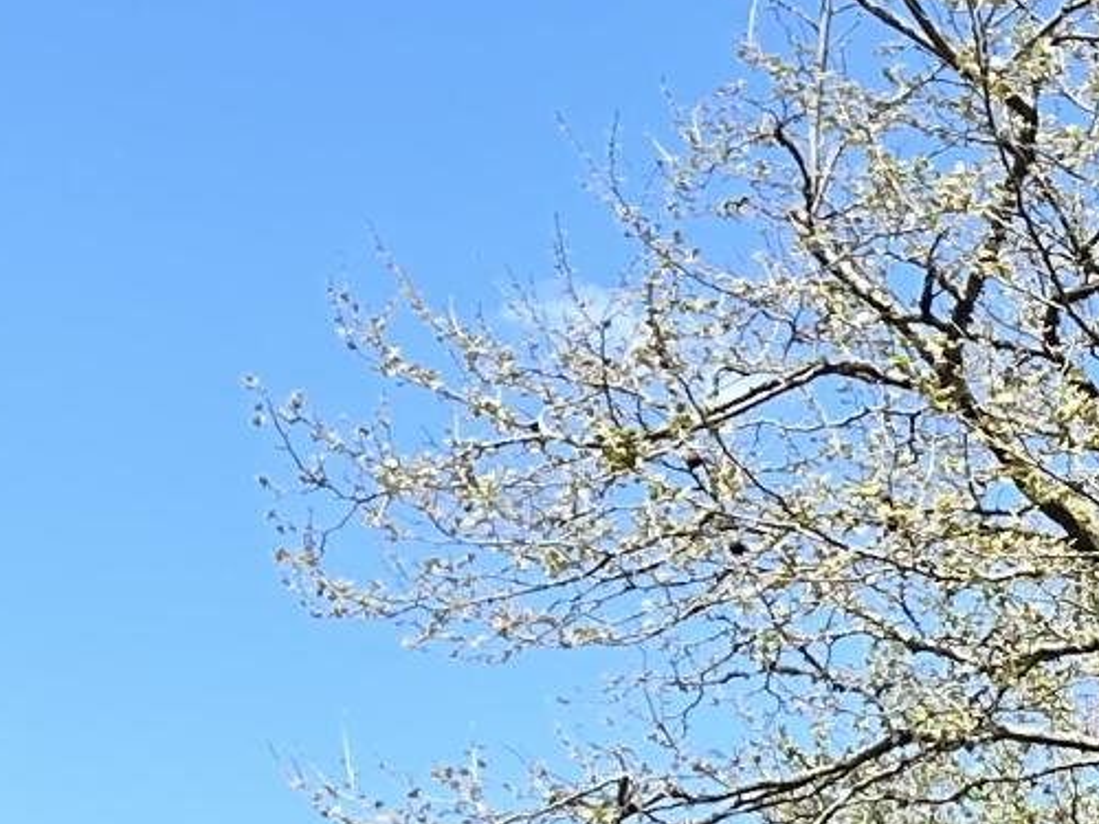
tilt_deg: +9.9
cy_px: 1118
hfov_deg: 11.1
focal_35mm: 156
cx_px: 2391
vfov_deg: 9.3
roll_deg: -4.0
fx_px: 4953
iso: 50
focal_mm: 5.7
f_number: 1.5
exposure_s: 1/3356
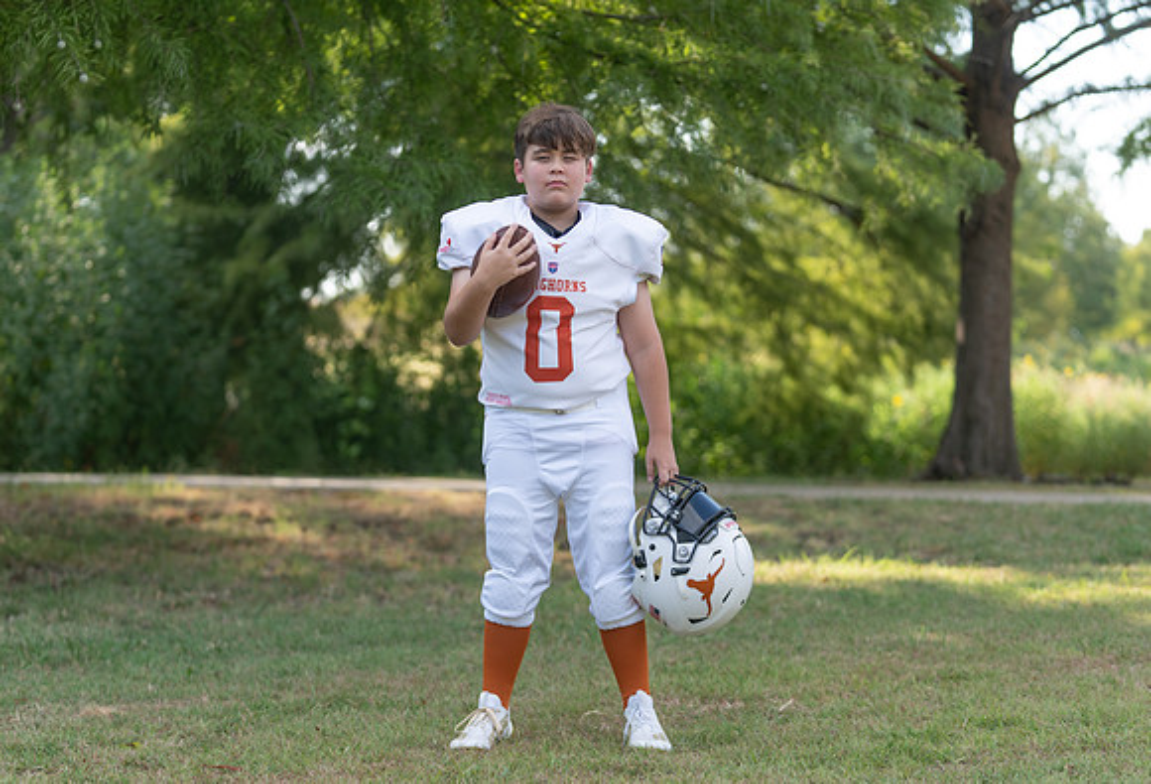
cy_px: 409
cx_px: 576
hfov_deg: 23.6
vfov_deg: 16.2
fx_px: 2755
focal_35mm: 86
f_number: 2.8
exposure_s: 1/400
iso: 100
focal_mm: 80
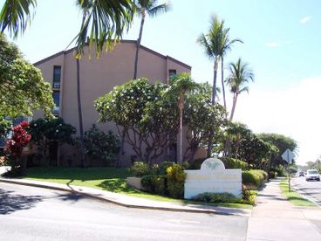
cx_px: 160
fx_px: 343
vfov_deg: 38.7
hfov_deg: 50.1
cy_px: 120
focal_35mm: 37
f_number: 5.6
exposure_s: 1/180
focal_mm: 5.6
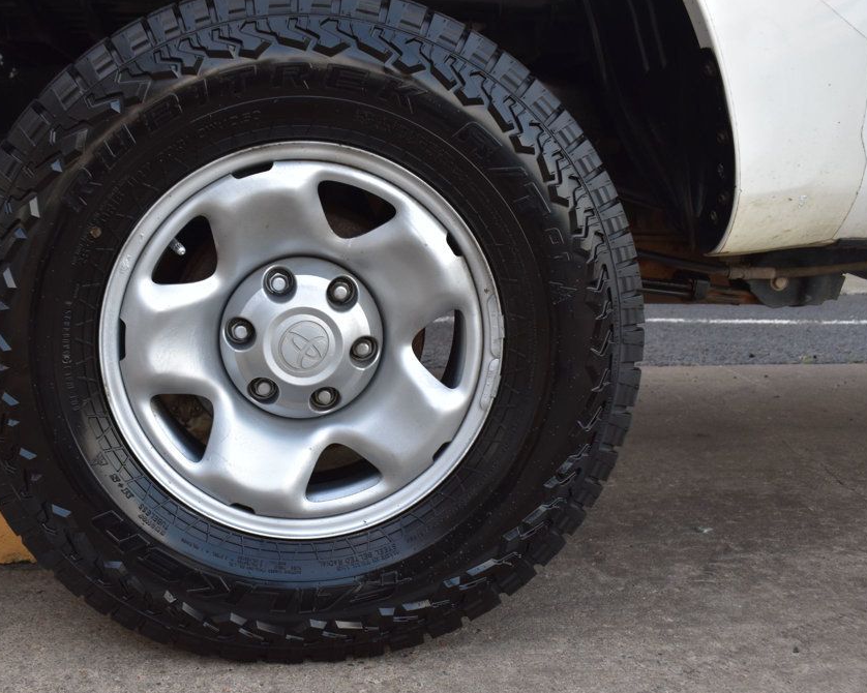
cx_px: 352
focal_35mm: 40
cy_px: 350
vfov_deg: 37.7
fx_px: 1015
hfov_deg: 46.0
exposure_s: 1/25
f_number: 7.1
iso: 400
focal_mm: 23
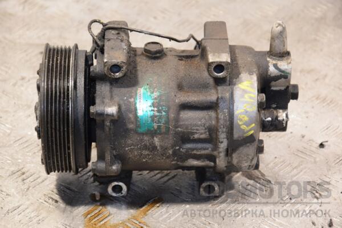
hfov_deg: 15.2
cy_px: 114
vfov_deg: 10.2
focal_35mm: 135
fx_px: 1282
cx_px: 171
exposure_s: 1/60
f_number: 5.6
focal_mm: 90
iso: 800
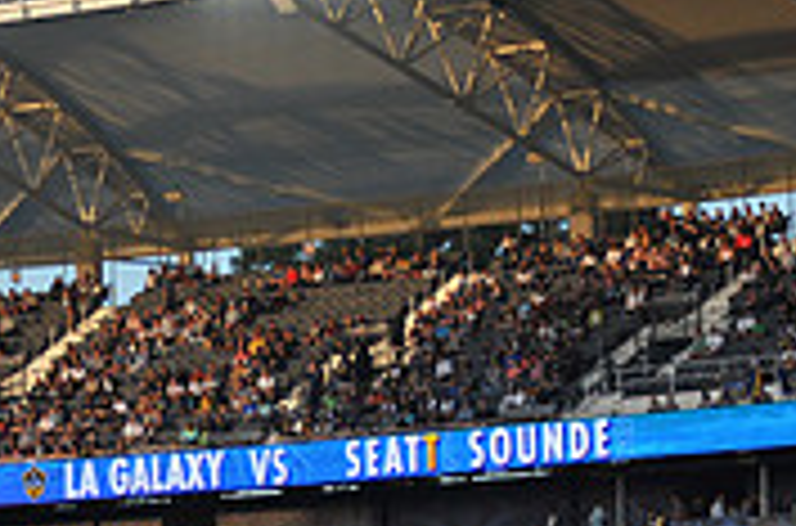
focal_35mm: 230
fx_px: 5072
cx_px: 63
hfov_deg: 8.9
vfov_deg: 5.9
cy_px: 459
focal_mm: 70
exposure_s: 1/6400
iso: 1600
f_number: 2.8
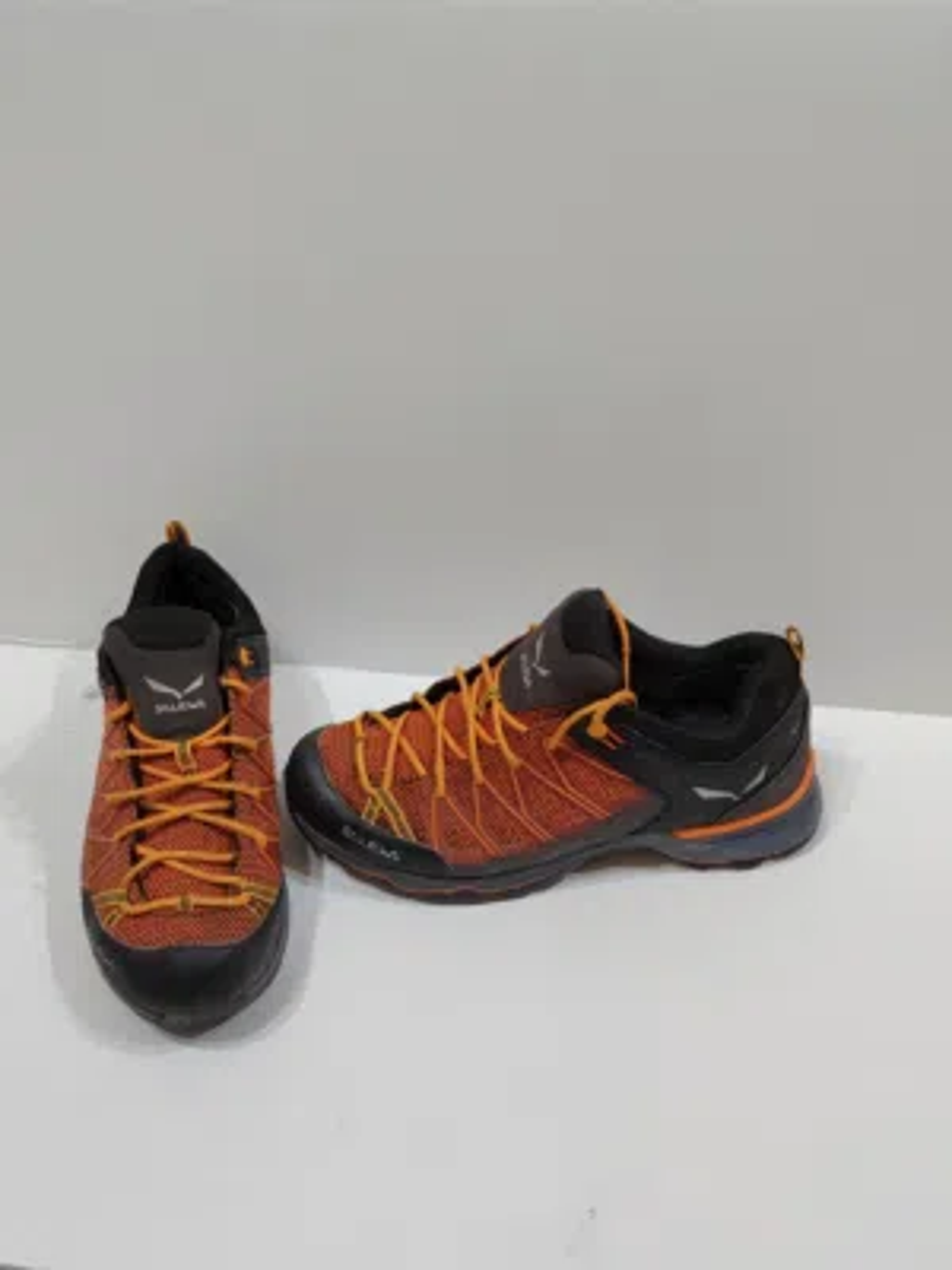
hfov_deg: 45.4
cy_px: 635
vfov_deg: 58.4
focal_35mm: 31
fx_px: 1137
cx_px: 476
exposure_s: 1/33.3
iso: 725
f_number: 1.75
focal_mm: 5.25
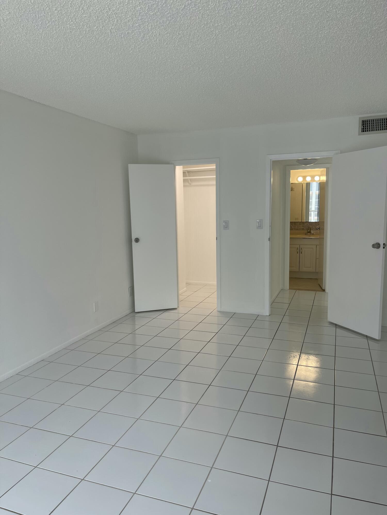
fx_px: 373
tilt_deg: -9.3
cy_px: 258
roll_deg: +1.6
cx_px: 194
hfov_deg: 54.9
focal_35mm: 25
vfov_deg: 69.4
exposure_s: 1/120
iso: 50
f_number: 1.6
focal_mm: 5.1
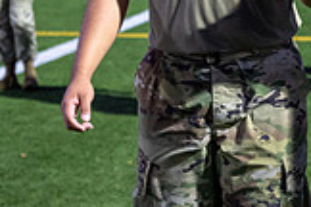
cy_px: -27
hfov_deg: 14.2
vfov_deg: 9.6
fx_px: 1218
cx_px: 342
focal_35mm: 141
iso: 1250
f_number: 2.8
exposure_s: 1/125
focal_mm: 35
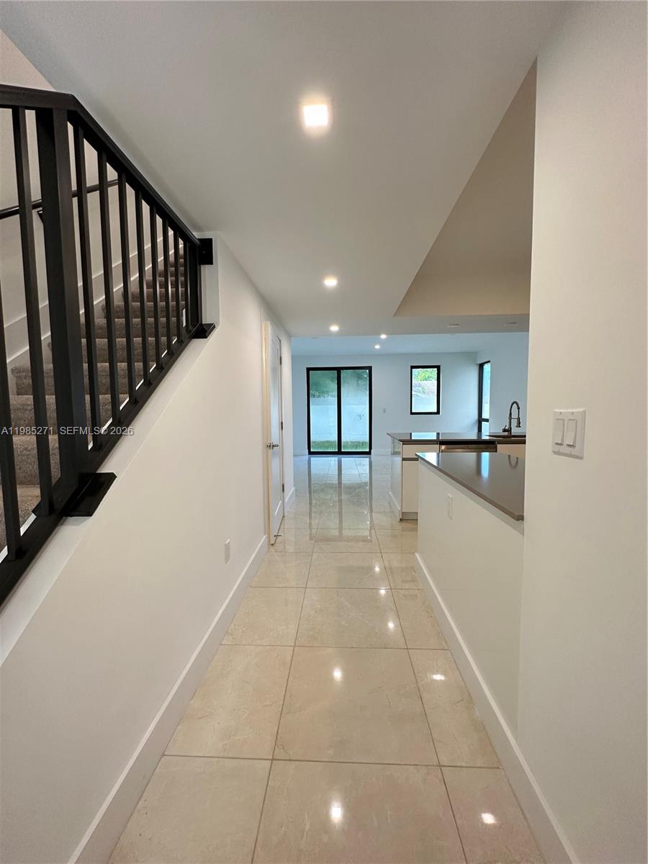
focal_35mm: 14
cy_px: 432
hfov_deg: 85.7
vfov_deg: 102.1
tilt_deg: -4.3
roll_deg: +1.1
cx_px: 324
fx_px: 349
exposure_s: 1/120
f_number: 2.2
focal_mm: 2.22
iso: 200
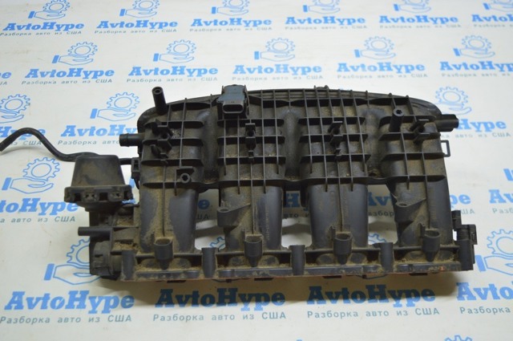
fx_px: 576
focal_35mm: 40
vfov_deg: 32.9
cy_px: 170
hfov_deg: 48.0
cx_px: 256
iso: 400
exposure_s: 1/40
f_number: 4
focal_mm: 27
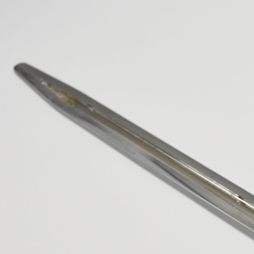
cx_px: 345
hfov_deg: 13.9
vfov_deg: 14.4
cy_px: 261
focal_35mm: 119
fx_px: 991
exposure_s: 1/100
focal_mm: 29
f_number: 2.8
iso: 320
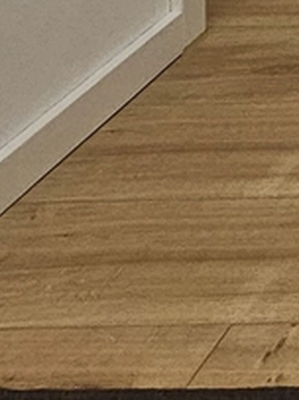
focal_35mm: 96
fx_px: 1107
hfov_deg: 10.1
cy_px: -707
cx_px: 959
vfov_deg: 12.4
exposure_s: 1/100
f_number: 2.2
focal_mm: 2.2
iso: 80
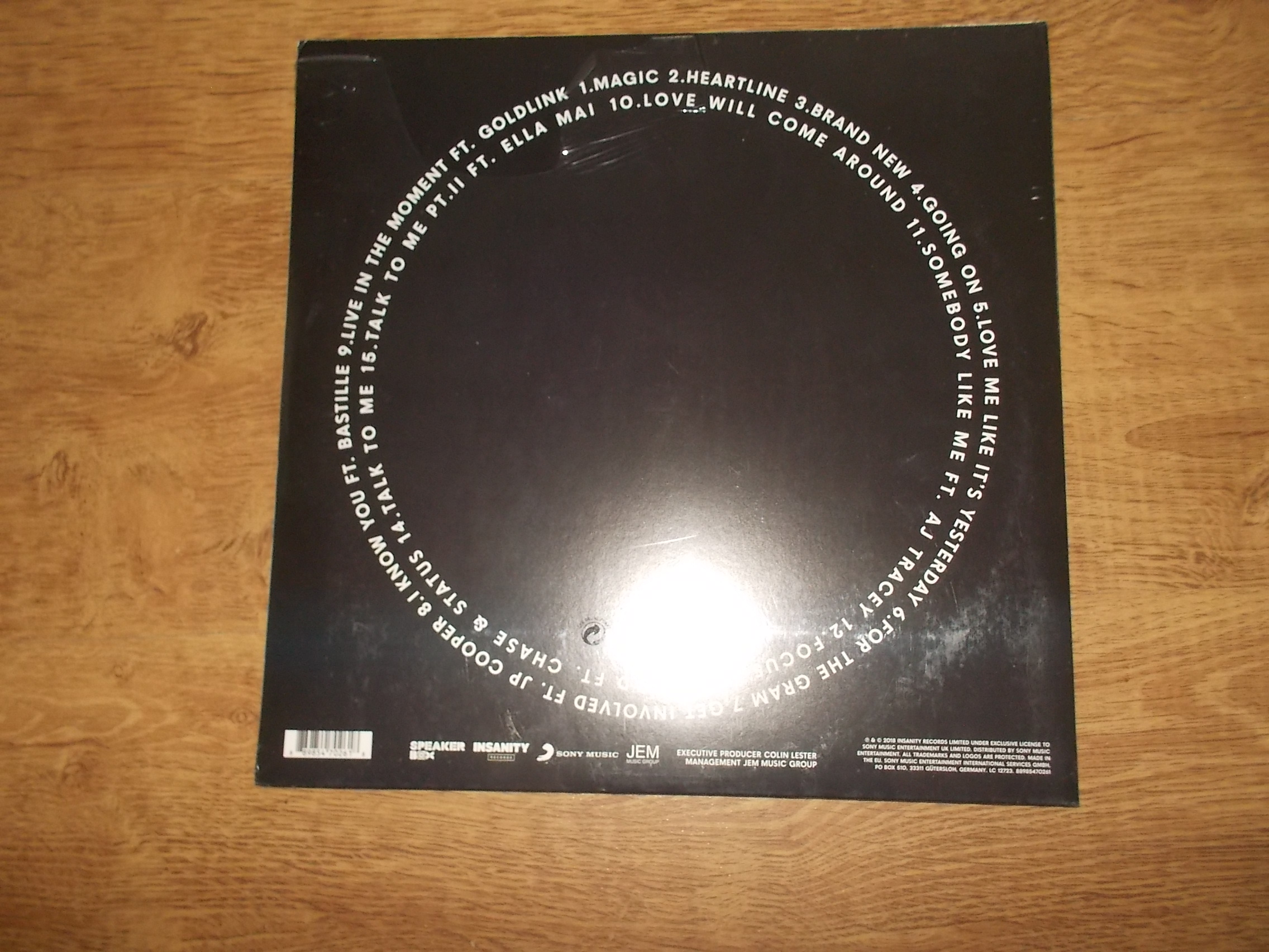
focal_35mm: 29
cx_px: 634
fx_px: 1063
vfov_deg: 48.2
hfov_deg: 61.7
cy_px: 476
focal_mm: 4.1
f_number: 3.3
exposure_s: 1/30
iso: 200
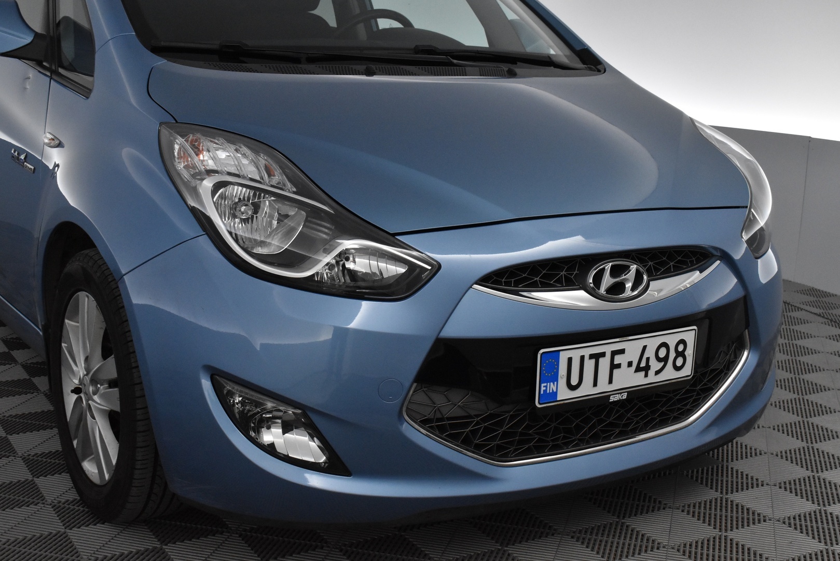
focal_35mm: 48
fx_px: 1120
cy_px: 280
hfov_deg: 41.1
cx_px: 420
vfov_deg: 28.1
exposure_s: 1/160
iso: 3200
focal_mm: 32
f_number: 6.3
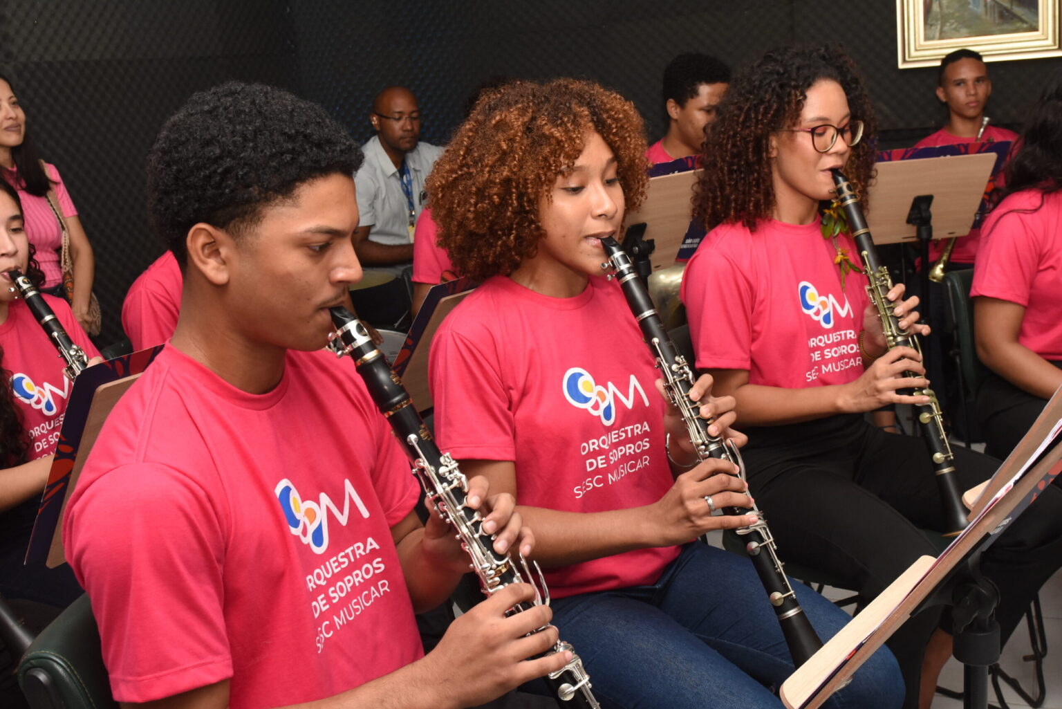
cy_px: 354
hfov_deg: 49.5
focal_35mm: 39
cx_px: 531
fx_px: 1151
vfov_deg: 34.2
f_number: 7.1
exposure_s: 1/200
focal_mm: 26
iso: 1000
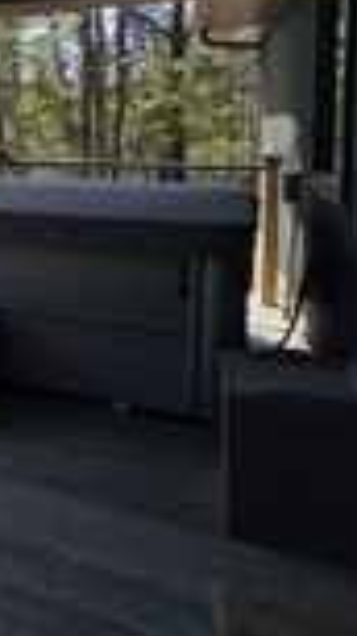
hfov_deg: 19.2
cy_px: 162
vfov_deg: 51.8
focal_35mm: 37
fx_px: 623
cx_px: -353
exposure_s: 1/1030
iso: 50
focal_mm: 2.2
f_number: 2.2
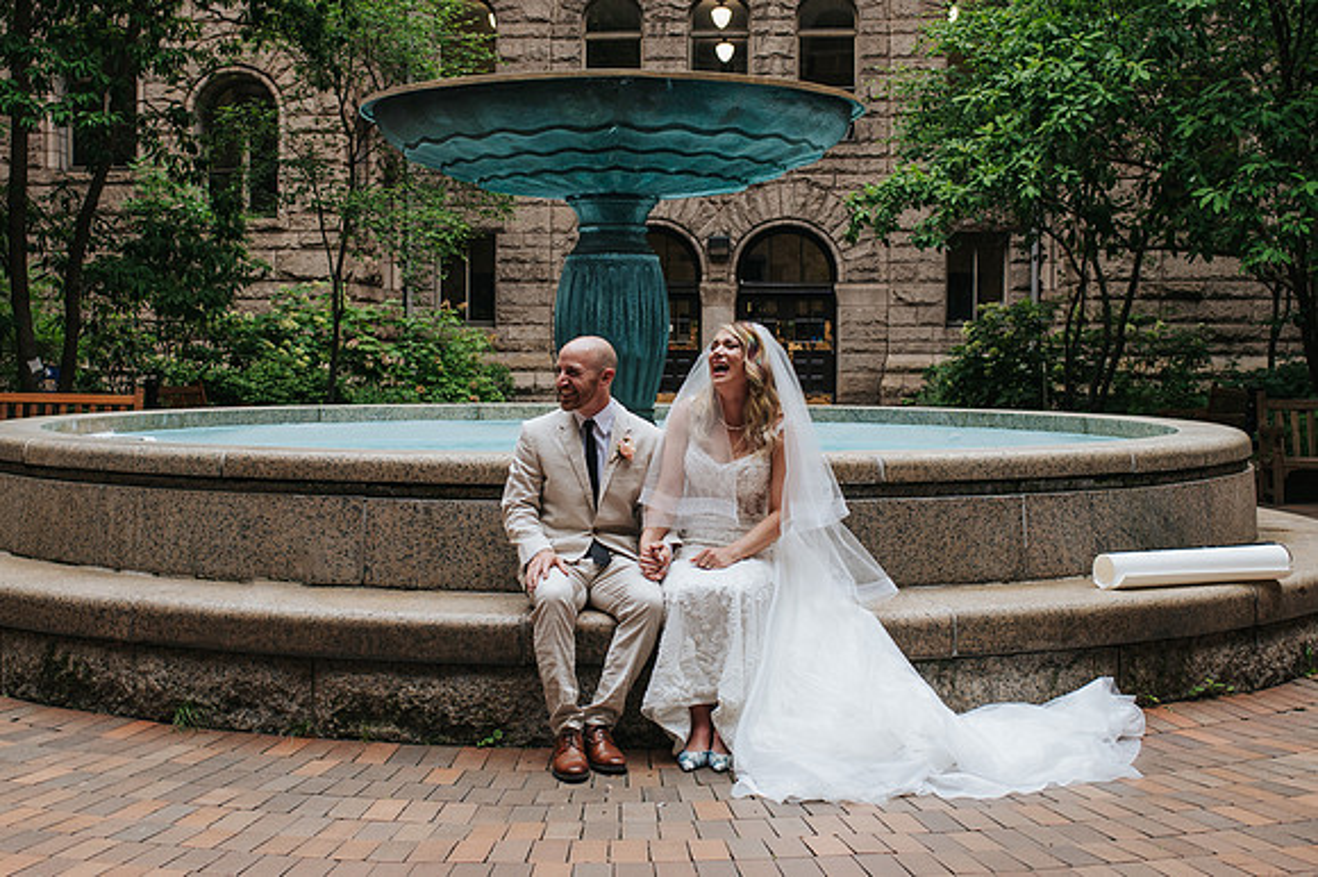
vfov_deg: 25.9
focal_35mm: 52
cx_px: 583
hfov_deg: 38.1
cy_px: 433
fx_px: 1905
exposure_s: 1/400
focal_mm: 35
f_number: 4
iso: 500
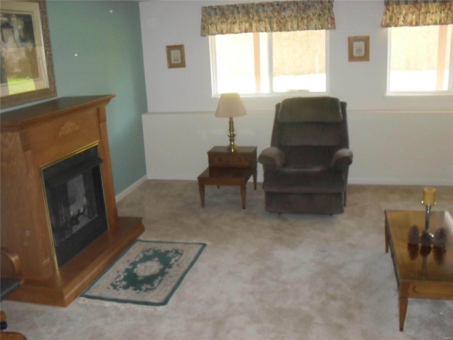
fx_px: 458
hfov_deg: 52.6
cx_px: 226
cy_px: 170
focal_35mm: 35
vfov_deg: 40.7
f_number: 3.2
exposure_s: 1/45
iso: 240
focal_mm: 6.3
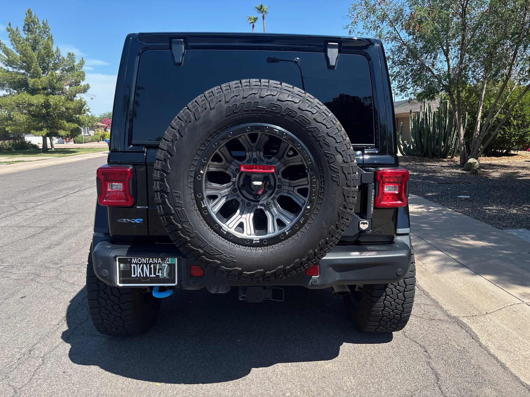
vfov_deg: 53.1
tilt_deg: -10.4
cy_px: 198
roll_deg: +1.4
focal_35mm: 26
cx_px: 265
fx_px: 398
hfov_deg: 67.3
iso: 50
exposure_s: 1/2857
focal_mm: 5.96
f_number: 1.6
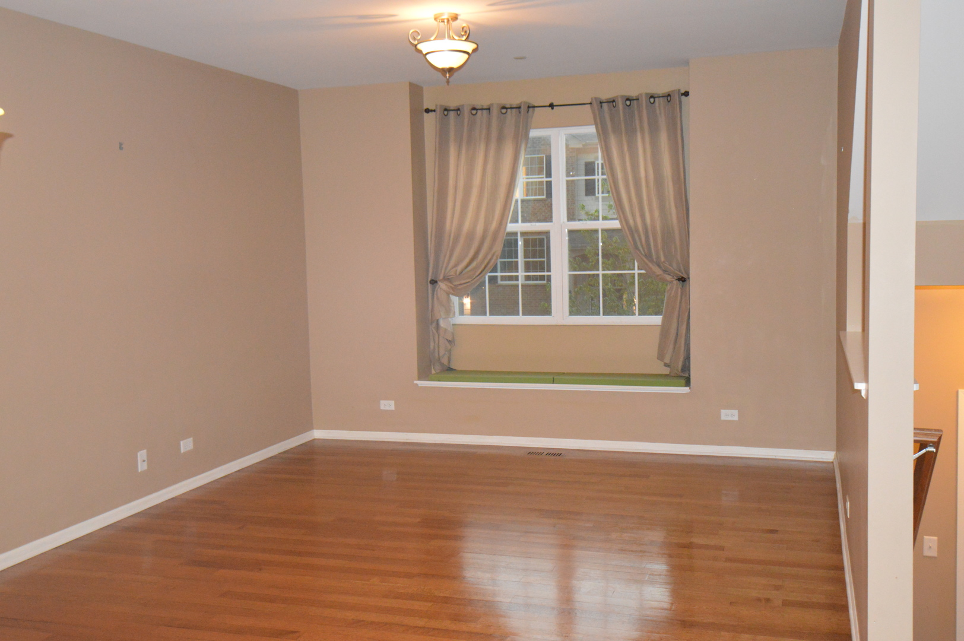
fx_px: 963
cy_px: 320
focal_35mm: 36
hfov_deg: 53.2
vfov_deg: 36.8
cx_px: 482
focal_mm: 24
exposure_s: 1/60
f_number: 4.5
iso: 3200
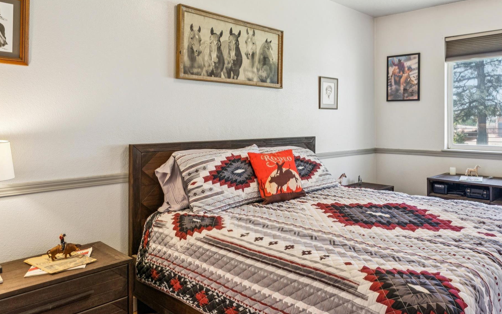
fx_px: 370
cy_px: 122
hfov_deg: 64.8
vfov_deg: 45.6
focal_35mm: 27
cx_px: 368
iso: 400
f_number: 13
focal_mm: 15.6
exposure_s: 1/6
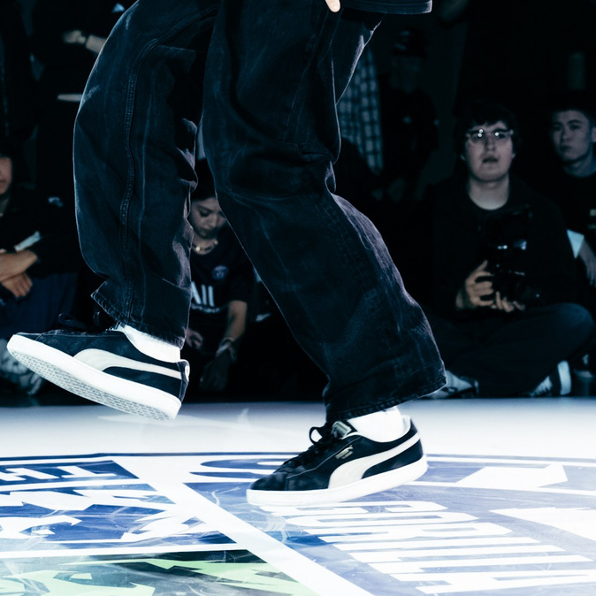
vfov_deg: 15.1
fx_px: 2201
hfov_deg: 15.4
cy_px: -31
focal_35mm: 113
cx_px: 303
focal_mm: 35
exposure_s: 1/800
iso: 3200
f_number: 2.8
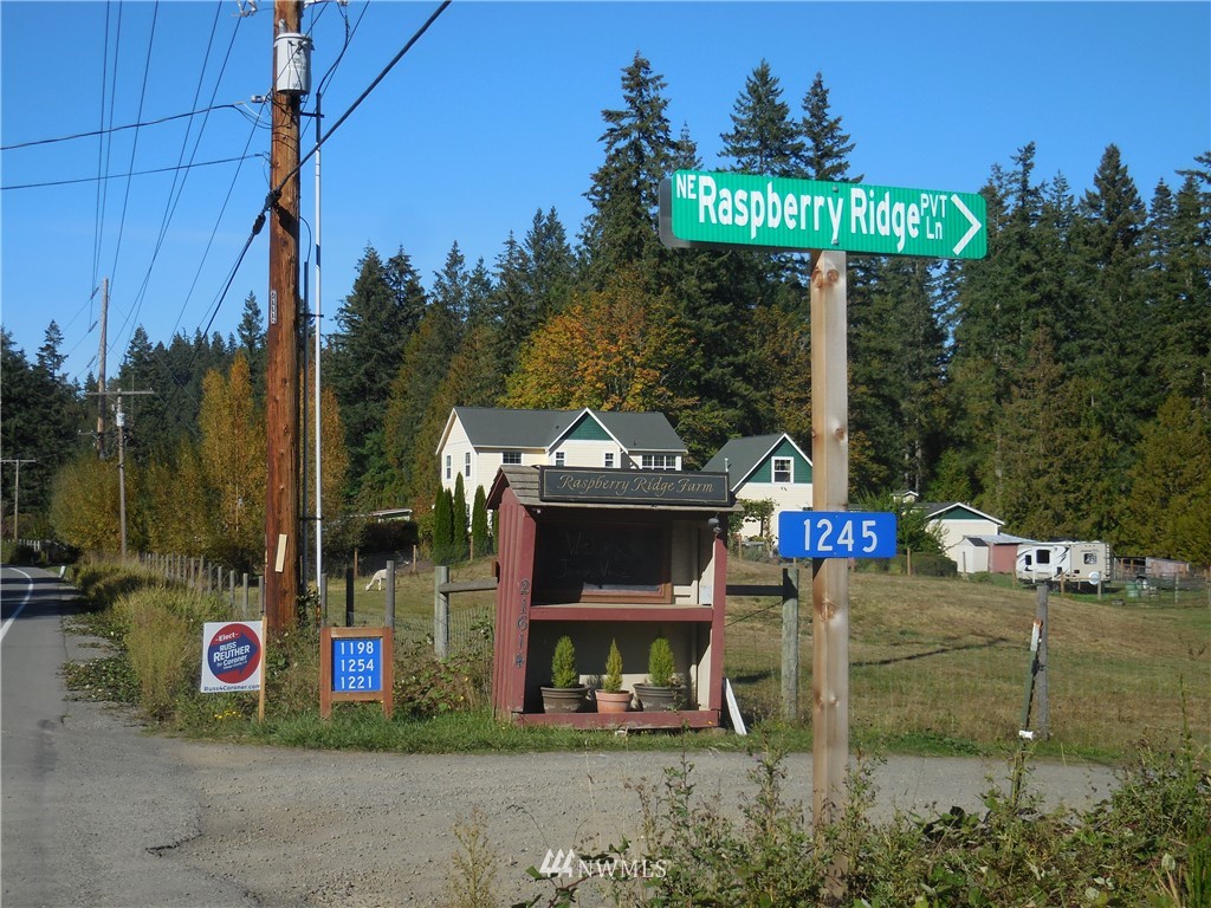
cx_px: 606
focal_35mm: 52
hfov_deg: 36.8
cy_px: 454
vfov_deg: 28.0
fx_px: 1819
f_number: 4.3
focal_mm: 9.4
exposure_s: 1/1250
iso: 125
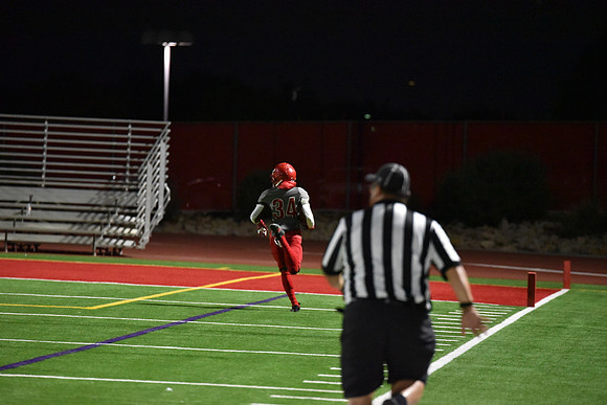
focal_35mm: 200
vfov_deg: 6.9
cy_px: 202
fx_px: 3373
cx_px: 304
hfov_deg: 10.3
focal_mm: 200
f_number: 2.8
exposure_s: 1/1000
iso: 12800
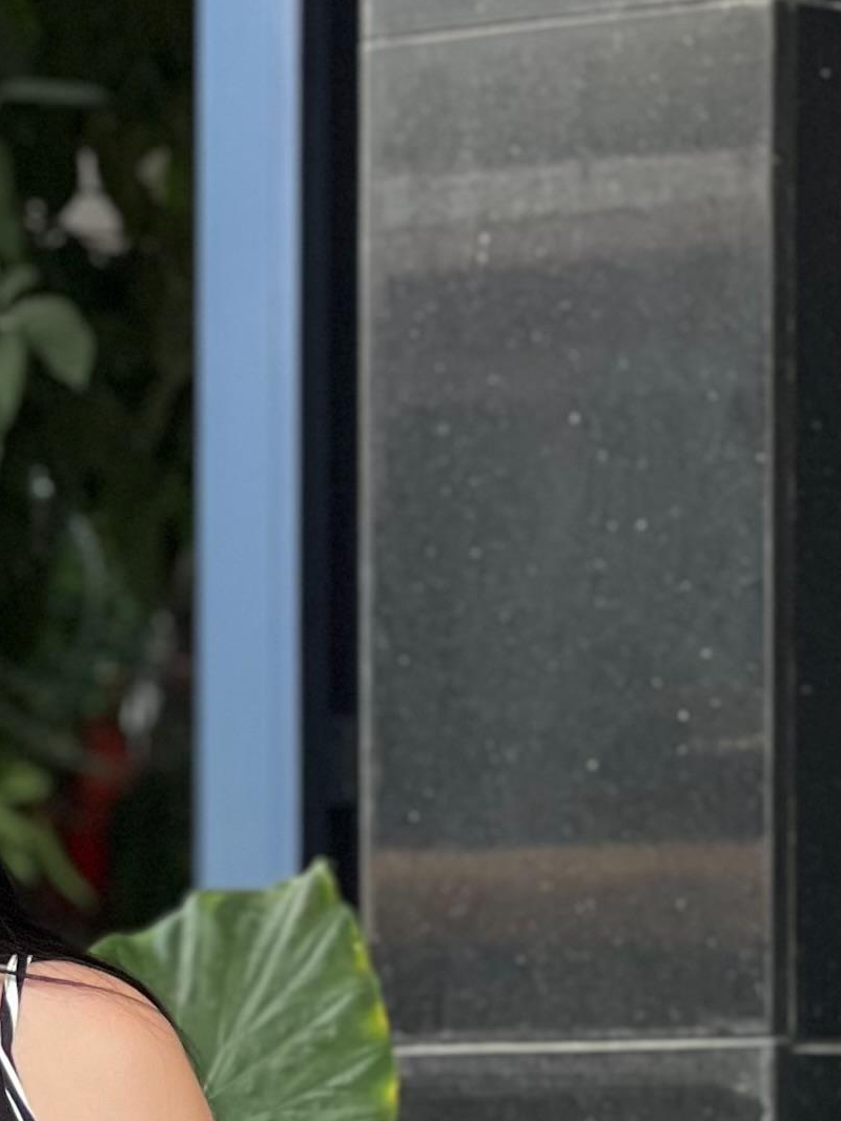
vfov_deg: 6.7
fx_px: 9428
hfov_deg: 5.1
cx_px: 57
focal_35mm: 291
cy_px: 1727
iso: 64
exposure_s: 1/100
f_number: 2.8
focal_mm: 9
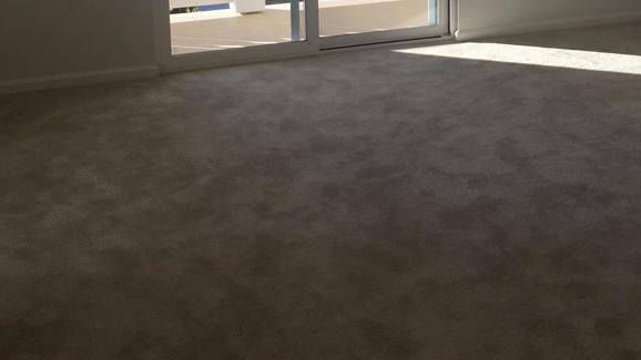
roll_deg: +0.3
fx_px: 952
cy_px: -53
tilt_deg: -9.9
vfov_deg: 20.3
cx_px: 389
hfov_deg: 37.1
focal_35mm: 56
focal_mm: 4.15
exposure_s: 1/373
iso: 25
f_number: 2.2
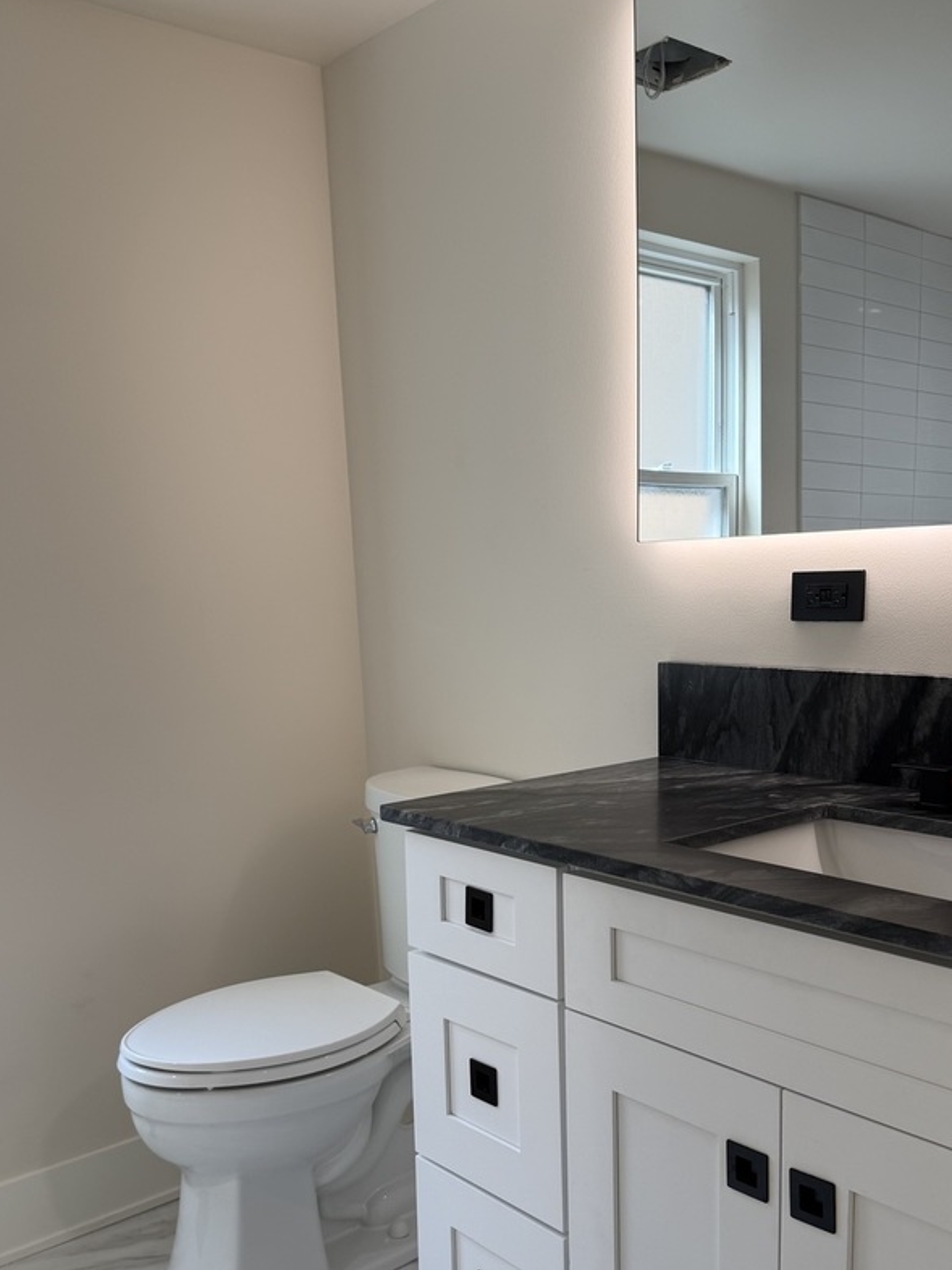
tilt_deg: -11.3
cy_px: 777
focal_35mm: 33
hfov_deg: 43.0
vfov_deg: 54.8
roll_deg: +2.0
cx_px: 482
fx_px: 1210
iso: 80
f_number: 1.78
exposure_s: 1/120
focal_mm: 6.76
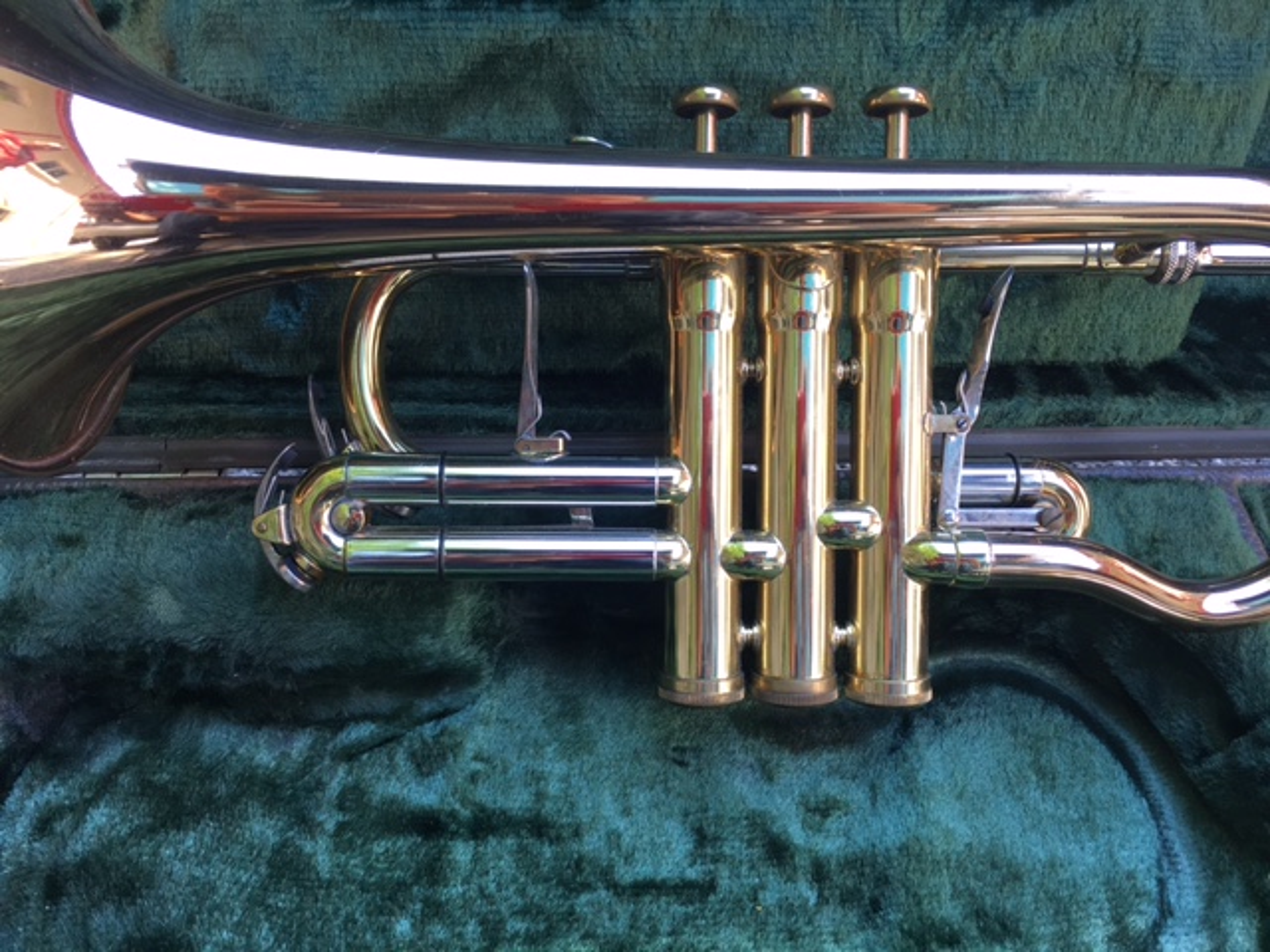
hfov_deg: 61.7
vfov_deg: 48.2
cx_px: 635
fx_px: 1064
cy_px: 476
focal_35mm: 29
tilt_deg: -52.6
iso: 40
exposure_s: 1/100
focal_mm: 4.15
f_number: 2.2
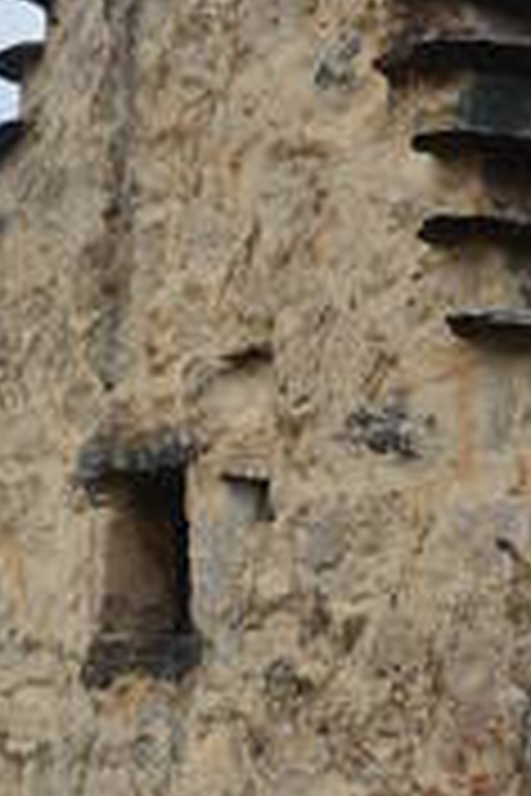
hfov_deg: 15.3
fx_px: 1969
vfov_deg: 22.8
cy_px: 522
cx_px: 128
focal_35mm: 89
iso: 400
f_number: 9
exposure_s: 1/125
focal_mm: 22
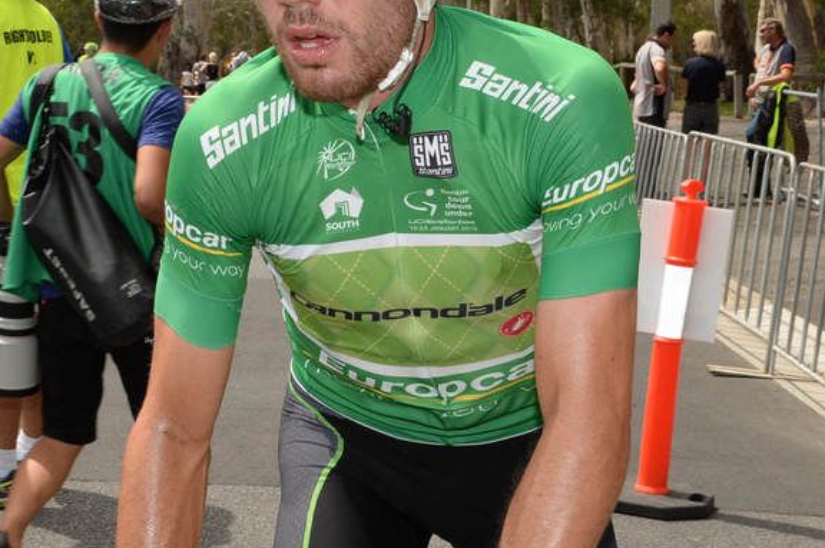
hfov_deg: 27.0
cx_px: 374
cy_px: 276
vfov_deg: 18.1
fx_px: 1717
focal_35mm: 75
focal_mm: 36
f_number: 13
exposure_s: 1/250
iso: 400
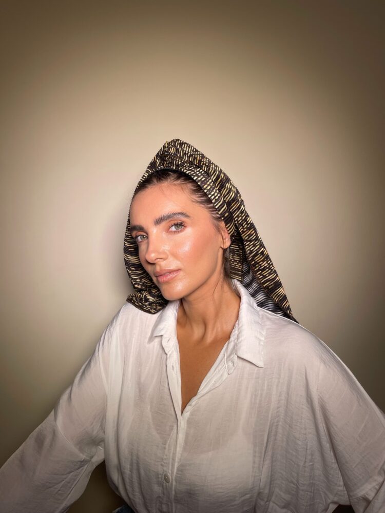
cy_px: 256
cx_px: 192
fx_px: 371
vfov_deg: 69.4
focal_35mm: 25
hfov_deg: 54.9
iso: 32
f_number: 1.6
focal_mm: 5.1
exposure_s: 1/127
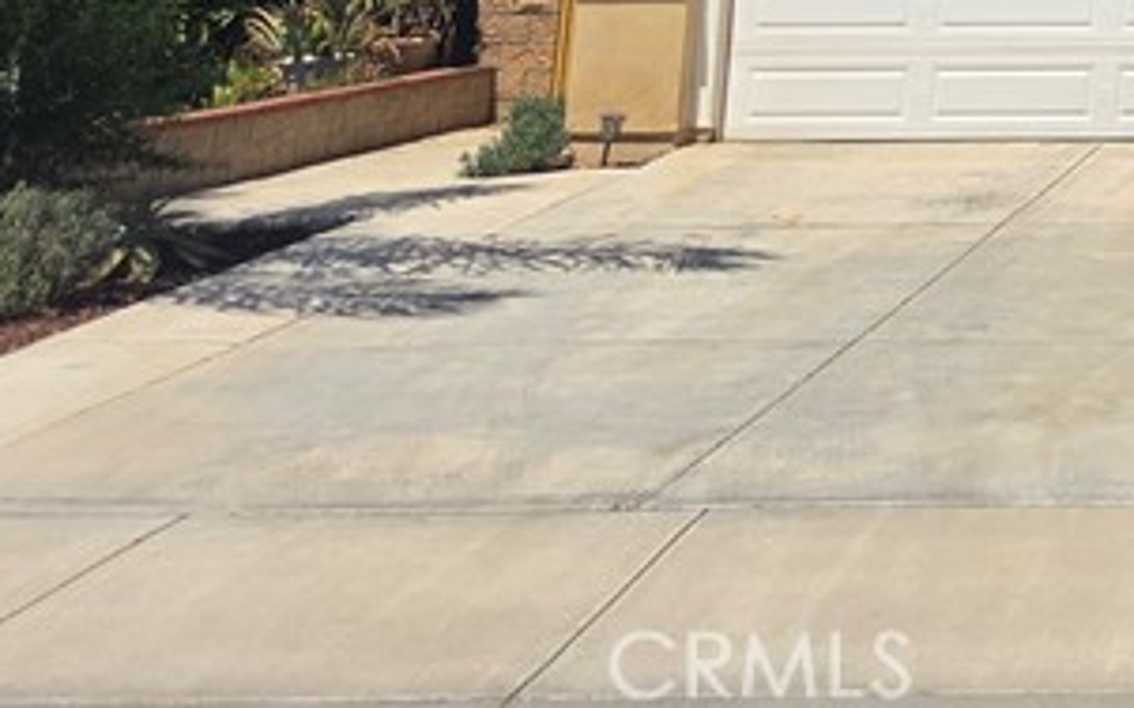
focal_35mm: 83
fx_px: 2565
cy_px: -727
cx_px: 1586
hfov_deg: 21.7
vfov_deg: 13.4
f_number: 1.8
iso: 80
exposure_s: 1/6409
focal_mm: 5.4
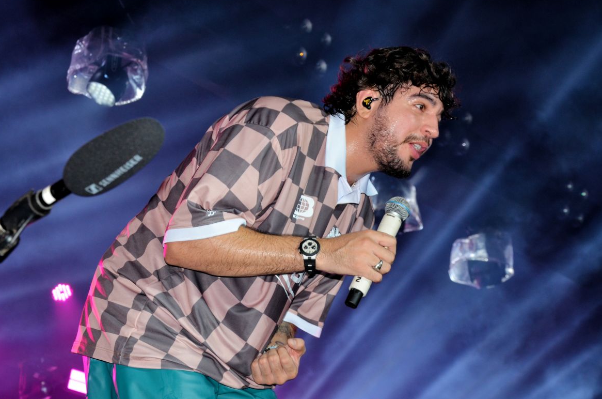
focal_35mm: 87
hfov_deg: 23.4
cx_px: 330
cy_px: 207
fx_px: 1452
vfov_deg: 15.6
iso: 500
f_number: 5
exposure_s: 1/60
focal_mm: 52
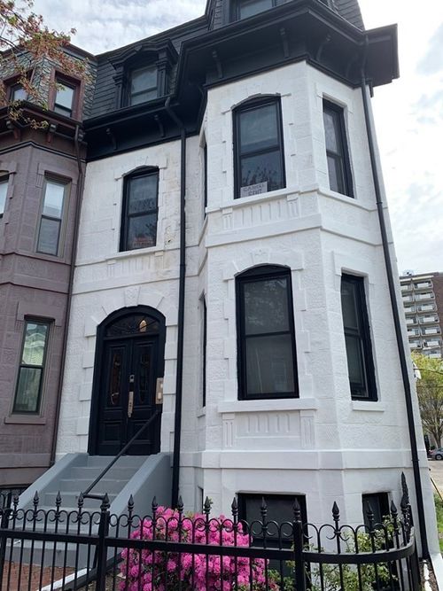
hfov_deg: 53.0
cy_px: 296
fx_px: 444
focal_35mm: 26
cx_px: 222
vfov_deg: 67.3
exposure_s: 1/1100
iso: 25
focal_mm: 4.25
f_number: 1.8
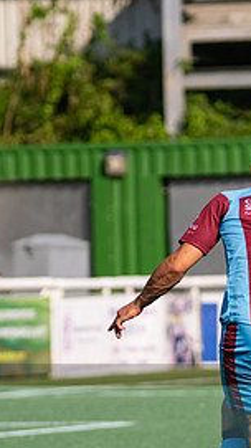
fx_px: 6202
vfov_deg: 4.1
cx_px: 26
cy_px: 297
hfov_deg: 2.3
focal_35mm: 523
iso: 200
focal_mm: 160
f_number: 2.8
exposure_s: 1/4000
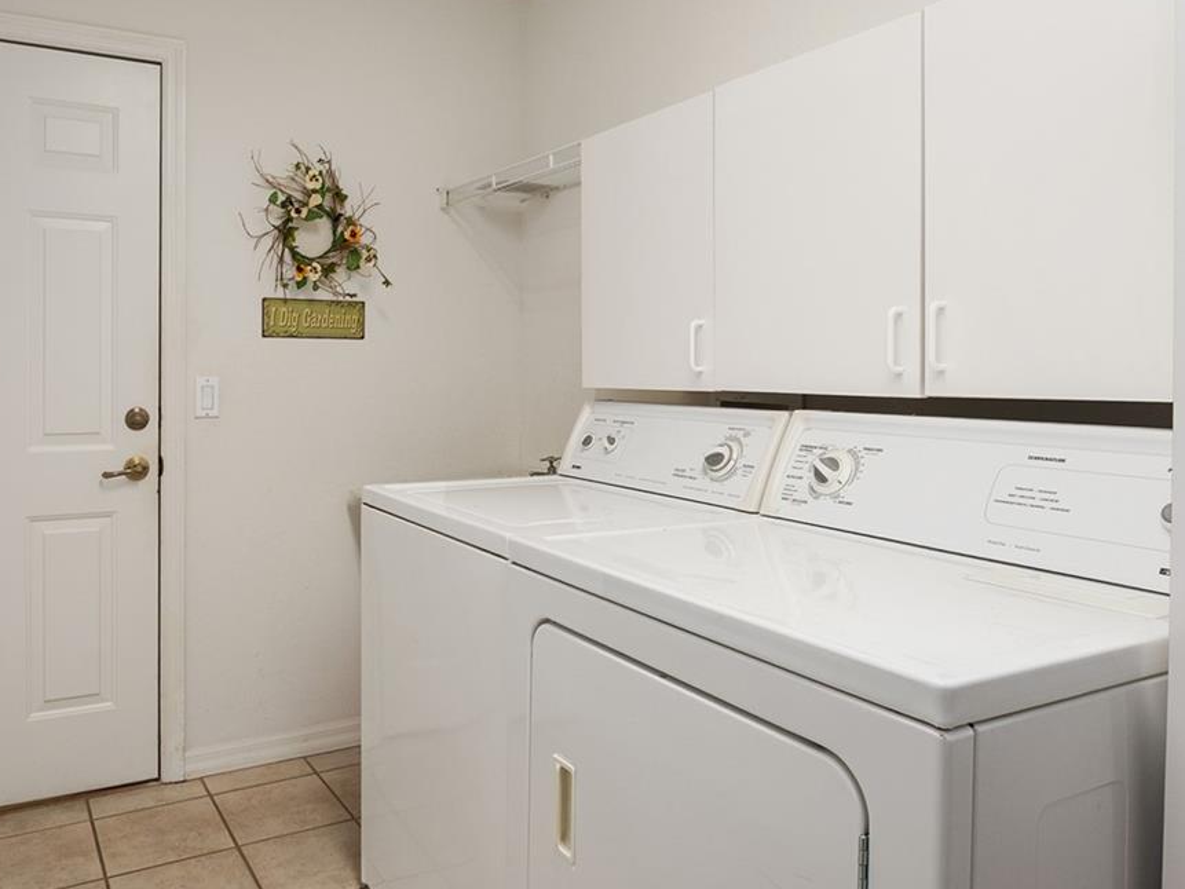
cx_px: 440
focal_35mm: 25
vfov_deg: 54.6
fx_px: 856
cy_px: 367
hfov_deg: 68.2
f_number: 7.1
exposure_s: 1/15
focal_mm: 14
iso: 400
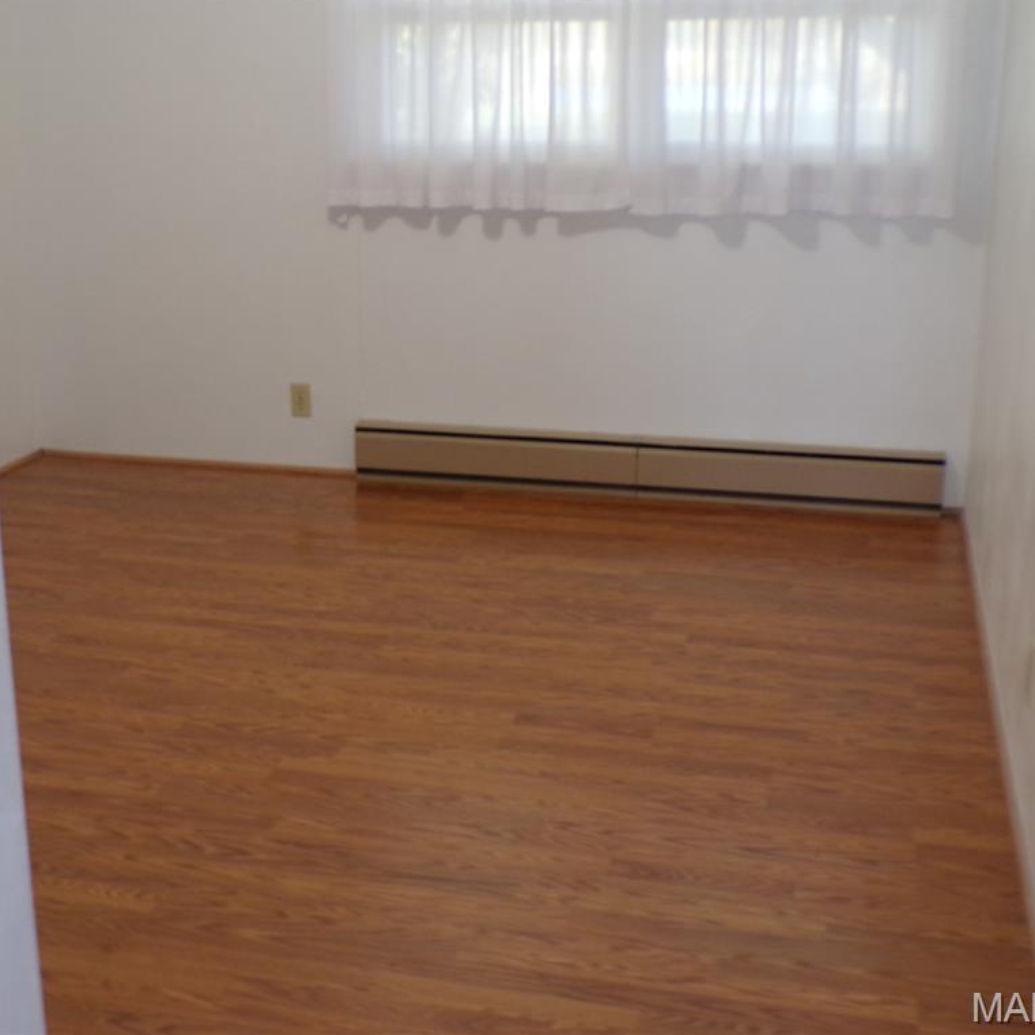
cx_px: 412
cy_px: 514
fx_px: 1488
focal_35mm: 44
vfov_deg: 38.3
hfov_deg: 38.2
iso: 200
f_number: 3.3
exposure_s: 1/17
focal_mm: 6.6
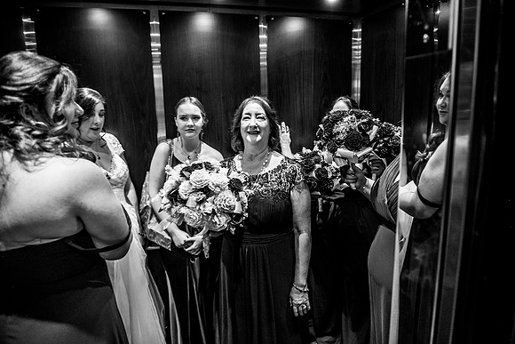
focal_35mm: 24
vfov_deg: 53.2
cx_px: 258
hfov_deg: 73.7
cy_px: 172
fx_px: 343
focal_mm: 24
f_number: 2.8
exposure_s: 1/100
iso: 1600
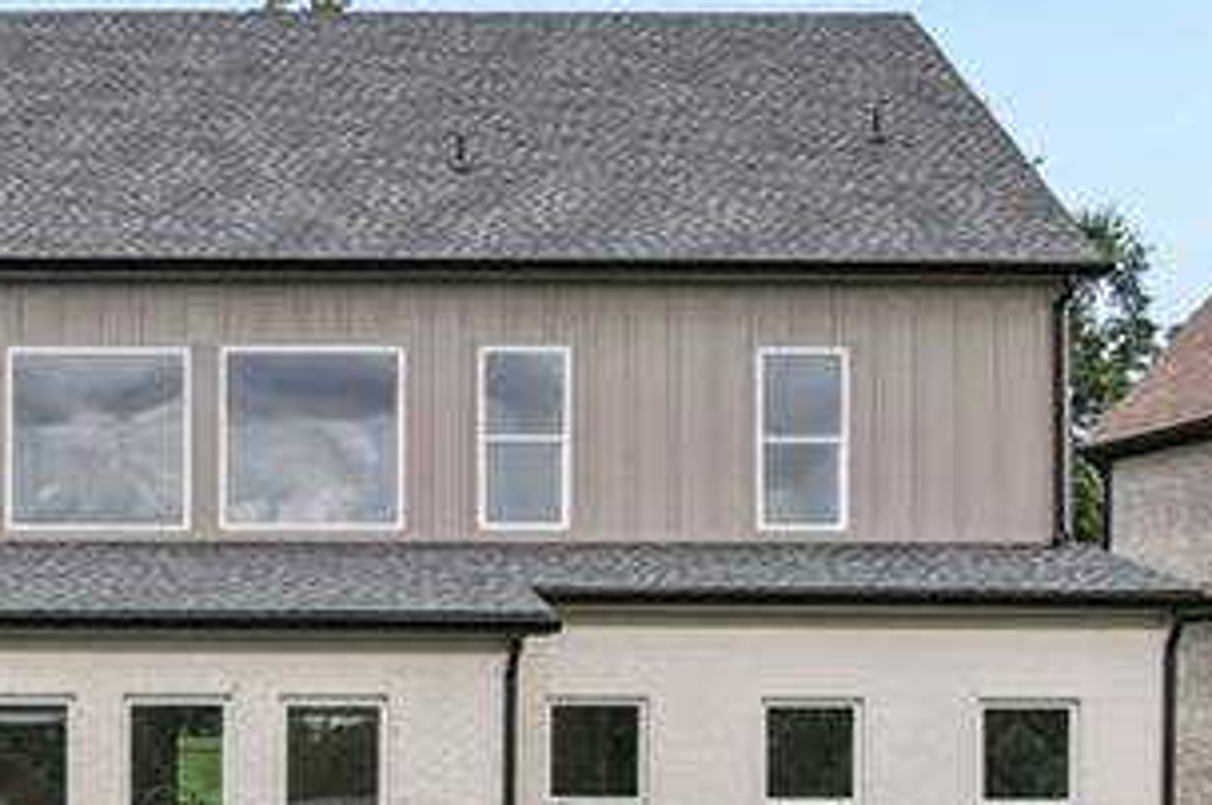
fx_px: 2489
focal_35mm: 74
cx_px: 28
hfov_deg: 26.1
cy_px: 683
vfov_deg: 18.2
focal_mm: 8.4
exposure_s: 1/2500
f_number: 2.8
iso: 130
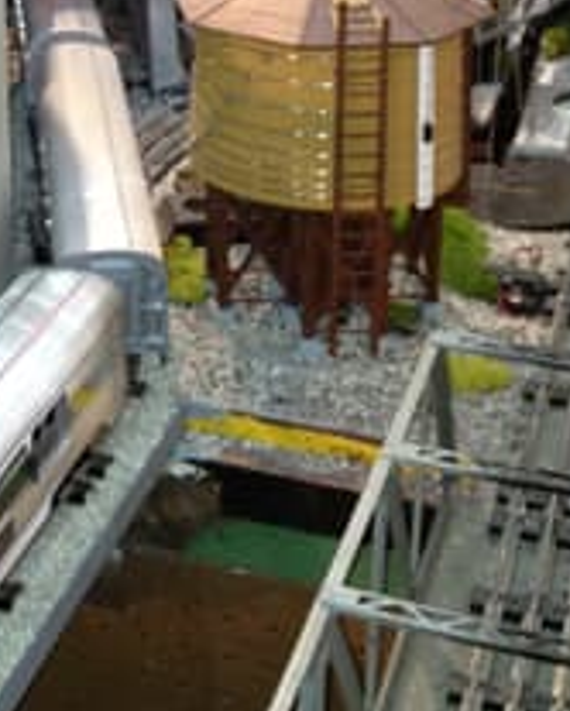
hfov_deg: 17.0
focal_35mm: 88
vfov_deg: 21.0
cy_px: 9
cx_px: -24
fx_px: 1853
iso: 160
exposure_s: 1/20
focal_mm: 4.28
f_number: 2.4
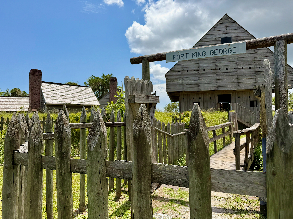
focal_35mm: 24
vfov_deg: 56.8
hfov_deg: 71.6
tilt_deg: +4.4
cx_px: 146
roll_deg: +1.1
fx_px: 203
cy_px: 110
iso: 80
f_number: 1.78
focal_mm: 6.76
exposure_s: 1/4975
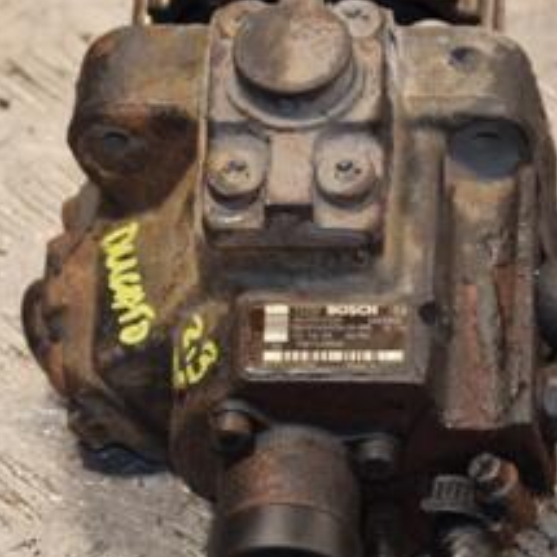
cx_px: 259
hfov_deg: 7.4
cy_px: 306
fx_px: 4278
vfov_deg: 7.4
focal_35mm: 235
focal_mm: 66
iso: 800
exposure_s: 1/200
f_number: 5.6
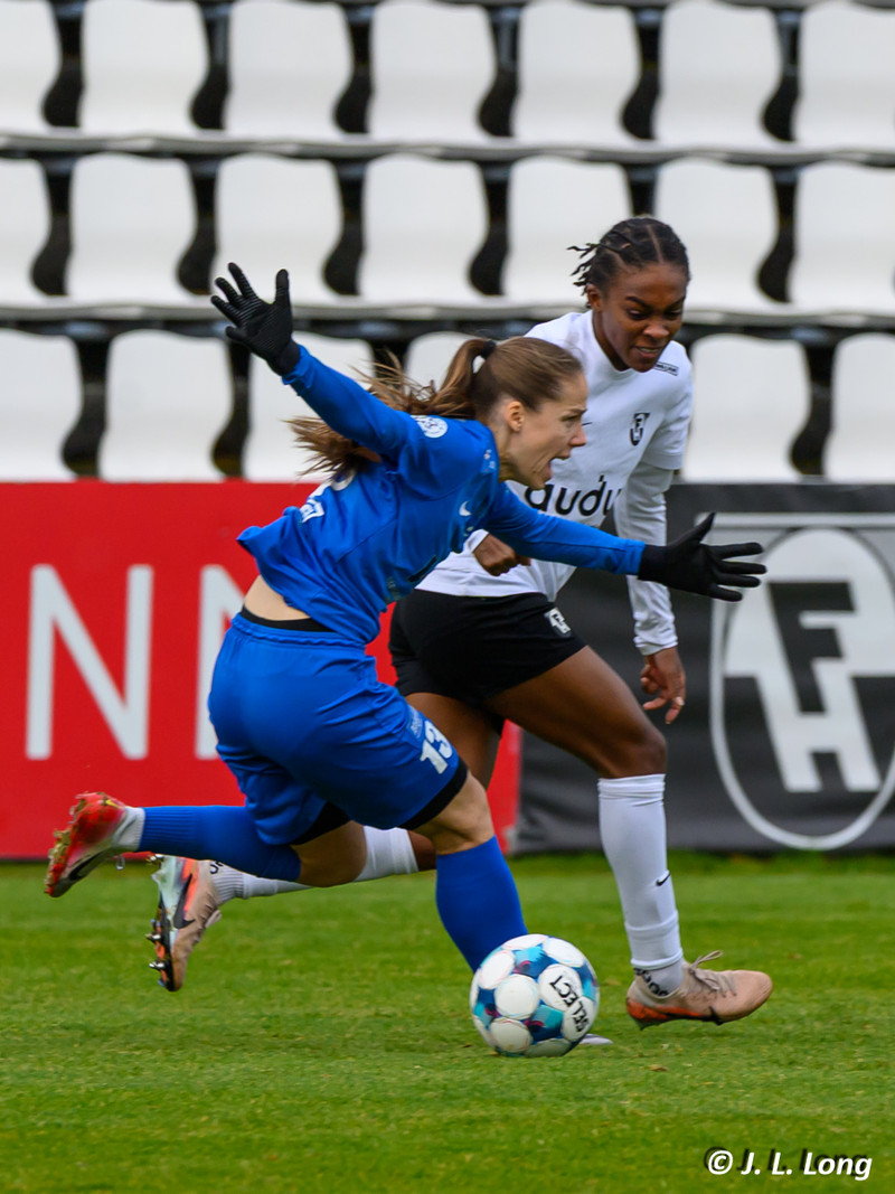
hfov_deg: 1.9
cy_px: 906
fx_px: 27227
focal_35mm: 790
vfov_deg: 2.5
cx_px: 633
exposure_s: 1/1000
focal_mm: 350
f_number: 6.3
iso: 720
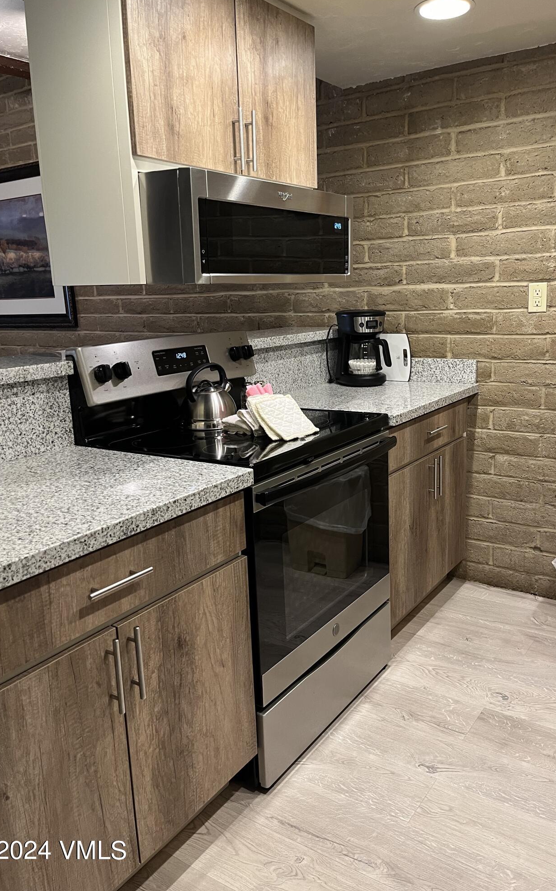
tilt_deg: -12.5
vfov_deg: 66.5
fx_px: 679
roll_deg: +3.5
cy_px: 439
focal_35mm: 28
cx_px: 313
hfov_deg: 44.4
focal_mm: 5.1
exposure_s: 1/60
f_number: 1.6
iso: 125
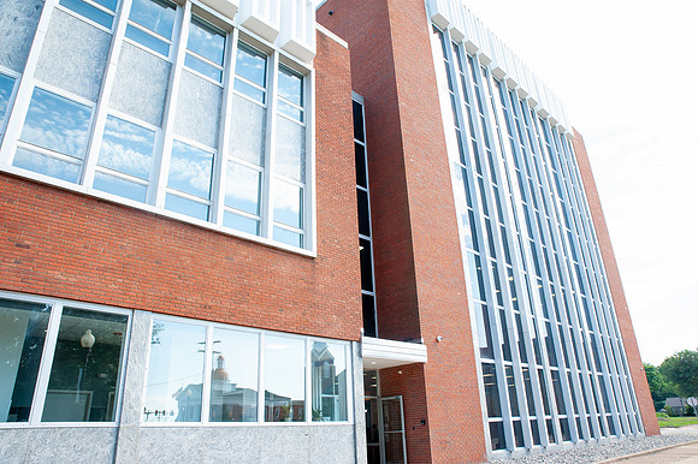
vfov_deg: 53.1
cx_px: 349
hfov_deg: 73.8
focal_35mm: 24
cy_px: 232
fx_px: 465
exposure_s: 1/200
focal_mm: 24
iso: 400
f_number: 8
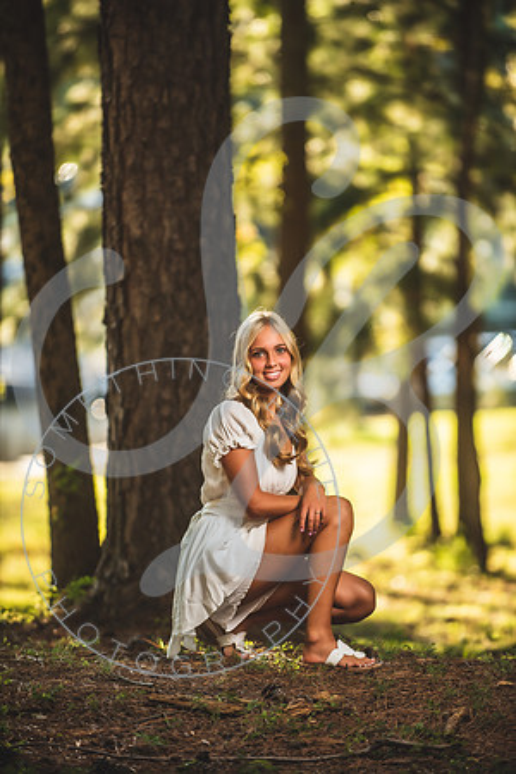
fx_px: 4300
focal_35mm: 200
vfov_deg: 10.3
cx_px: 258
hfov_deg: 6.9
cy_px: 387
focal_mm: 200
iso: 100
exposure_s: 1/200
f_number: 2.8
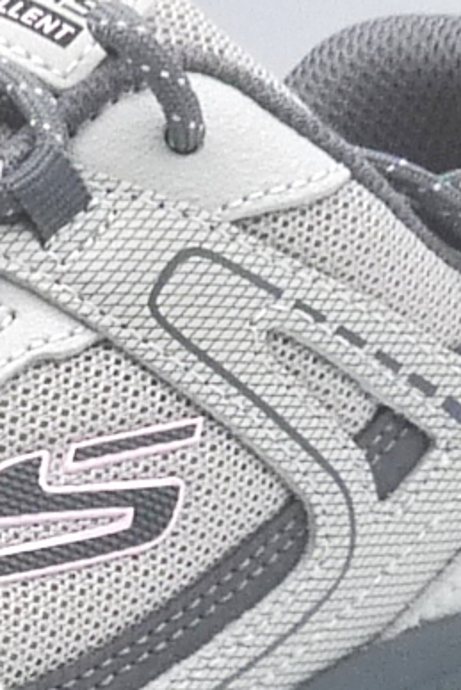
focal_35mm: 236
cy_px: 548
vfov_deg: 8.7
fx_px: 4529
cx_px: -219
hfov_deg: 5.8
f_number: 4.5
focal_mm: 5.5
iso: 100
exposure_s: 1/200
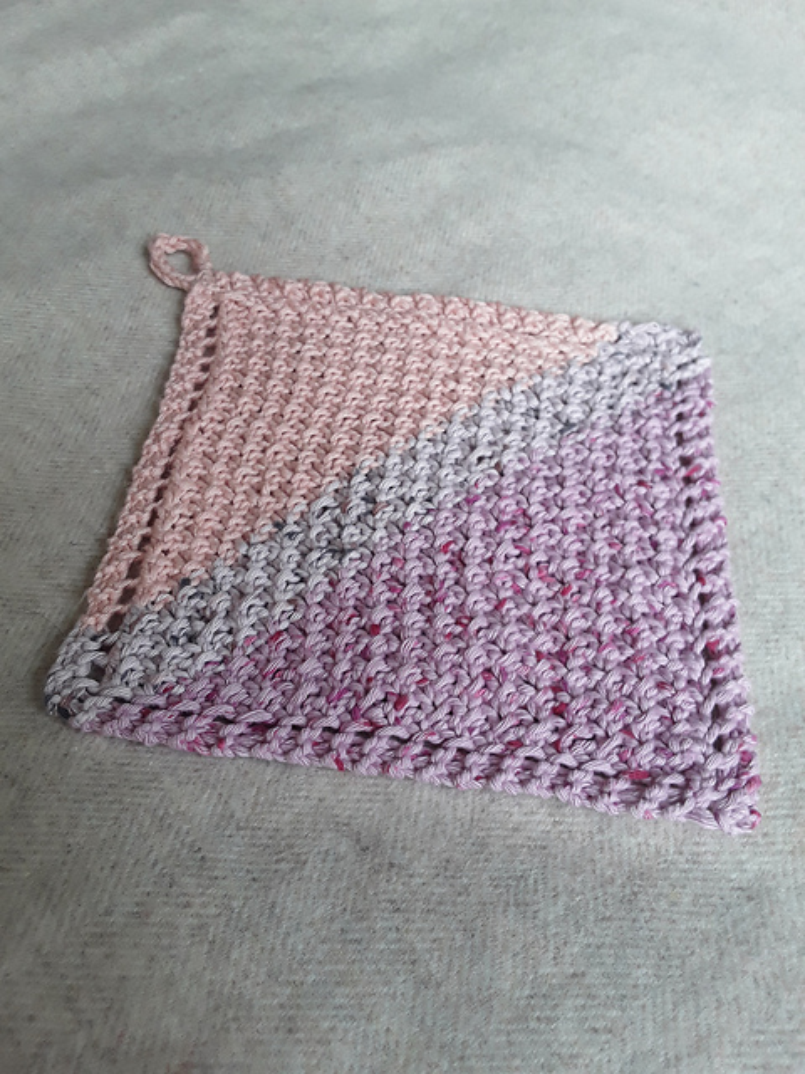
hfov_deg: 51.4
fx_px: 837
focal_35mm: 27
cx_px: 402
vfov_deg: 65.3
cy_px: 537
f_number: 1.9
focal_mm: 2.91
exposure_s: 1/33
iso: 50
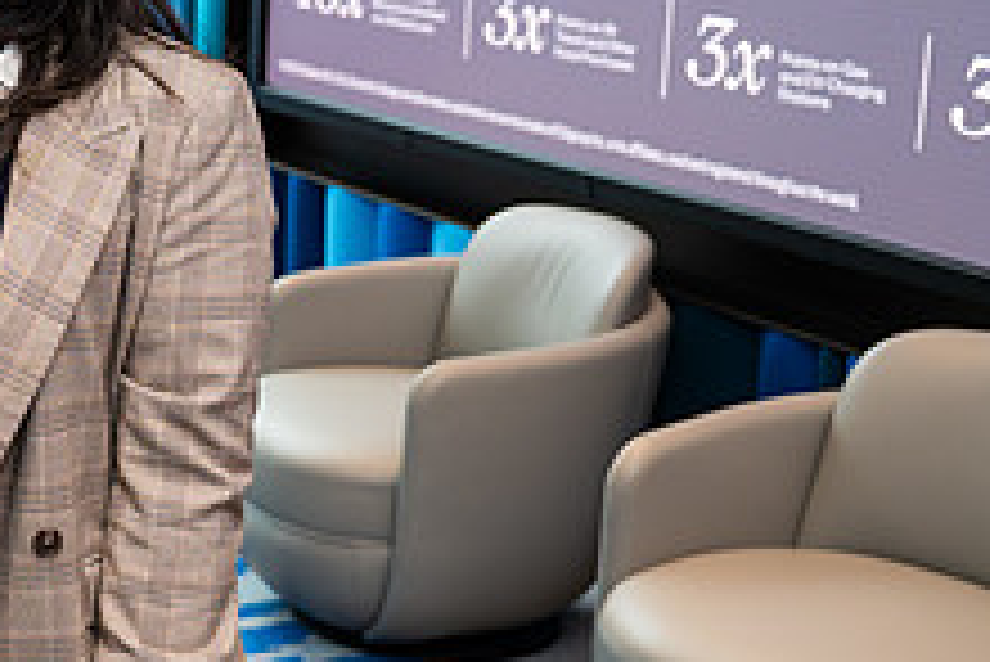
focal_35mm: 84
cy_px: 194
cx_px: -254
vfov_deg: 16.2
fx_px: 2311
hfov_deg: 22.0
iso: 400
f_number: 3.2
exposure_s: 1/160
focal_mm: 30
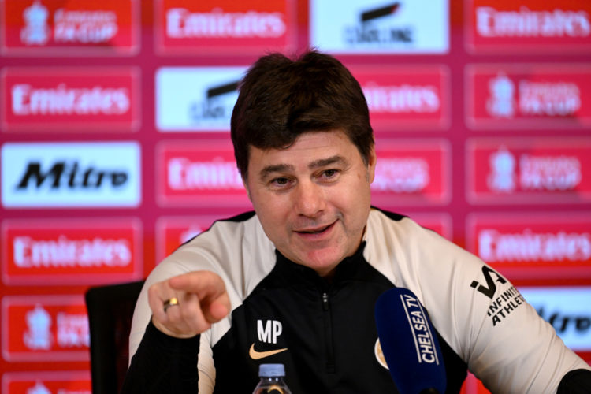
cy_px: 197
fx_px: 6566
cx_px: 296
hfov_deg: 5.2
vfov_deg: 3.4
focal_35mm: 400
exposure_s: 1/500
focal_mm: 400
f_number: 2.8
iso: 2500
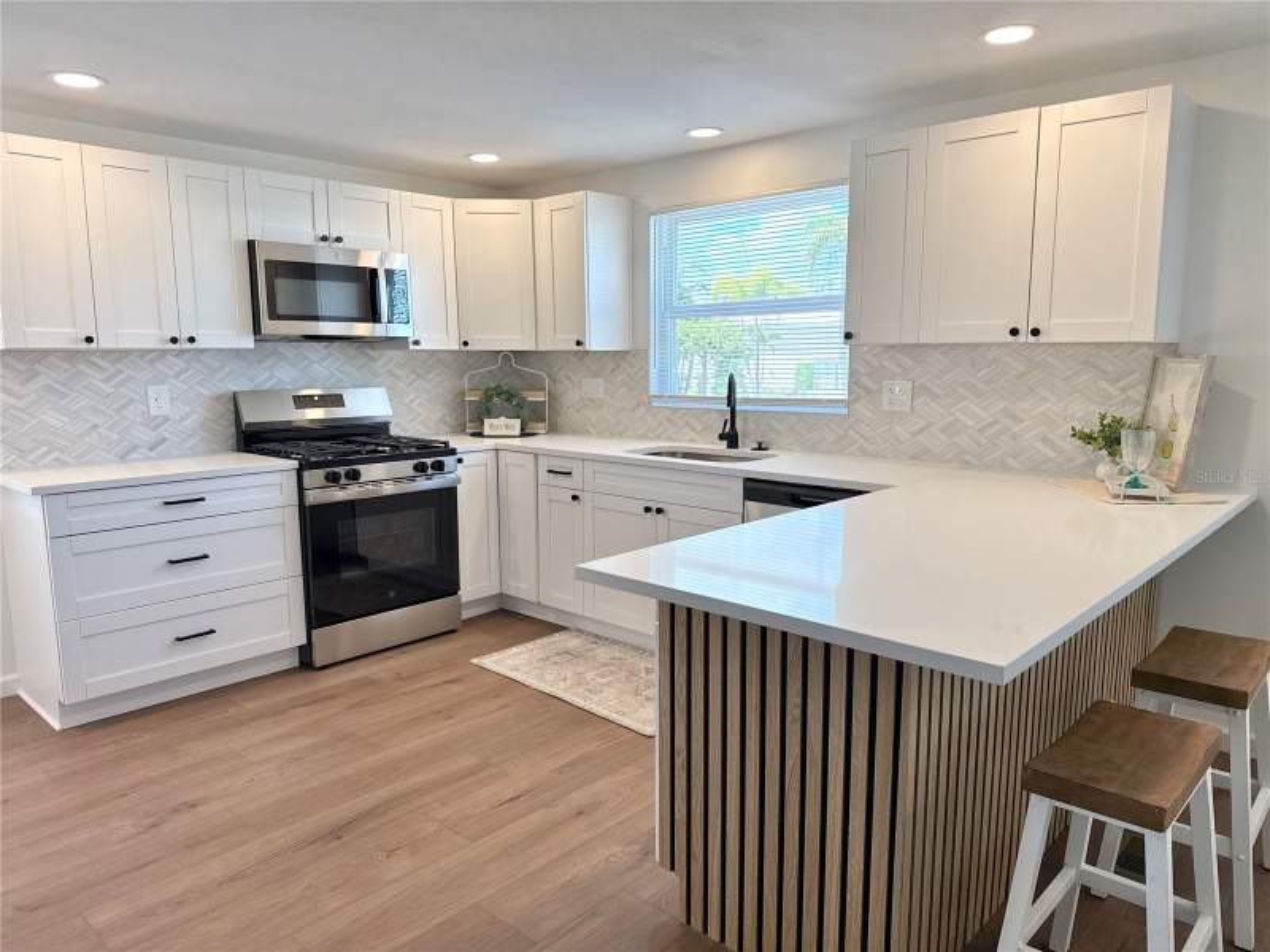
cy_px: 476
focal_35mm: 24
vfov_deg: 56.8
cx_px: 635
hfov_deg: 71.6
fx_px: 881
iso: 100
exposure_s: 1/303
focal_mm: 6.76
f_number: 1.78
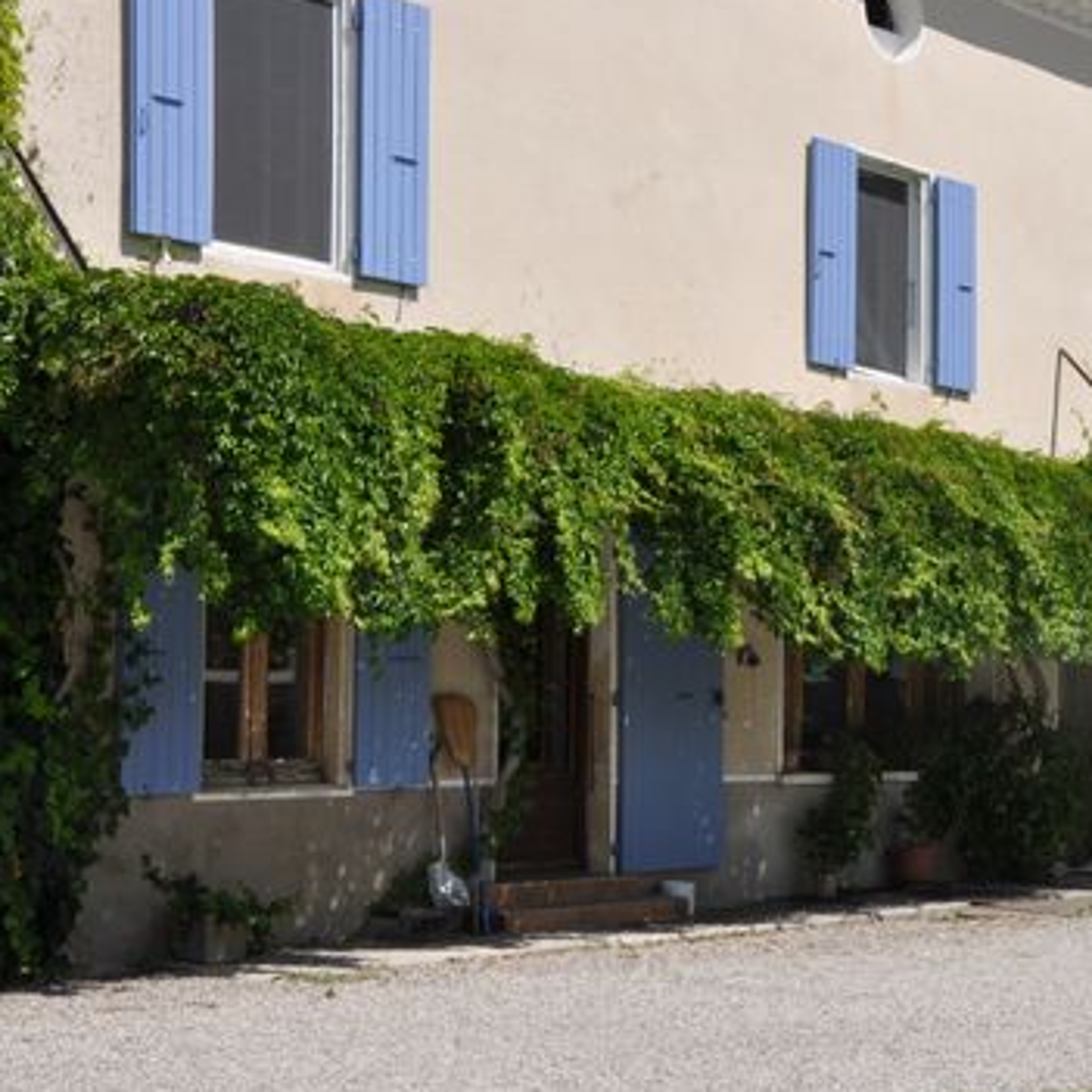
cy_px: 555
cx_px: 856
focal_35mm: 61
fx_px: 2177
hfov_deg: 27.7
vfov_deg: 28.2
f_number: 13
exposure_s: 1/200
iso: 200
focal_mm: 28
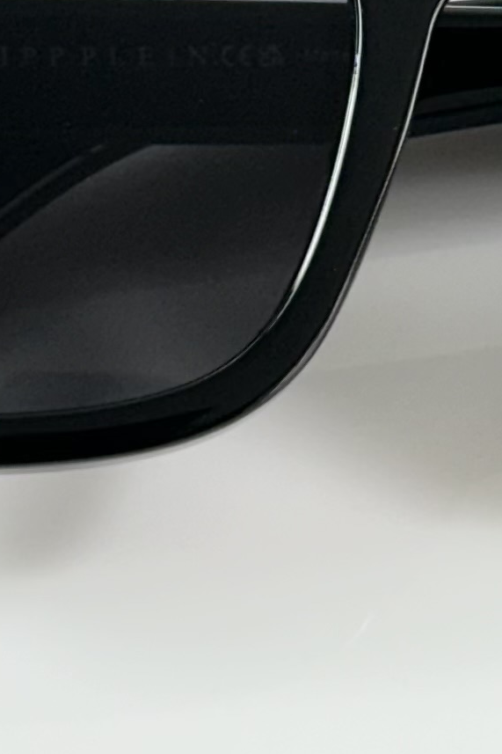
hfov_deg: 5.8
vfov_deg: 8.7
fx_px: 4917
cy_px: 88
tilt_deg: -50.8
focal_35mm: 235
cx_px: 501
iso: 50
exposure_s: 1/100
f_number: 1.78
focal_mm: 6.86
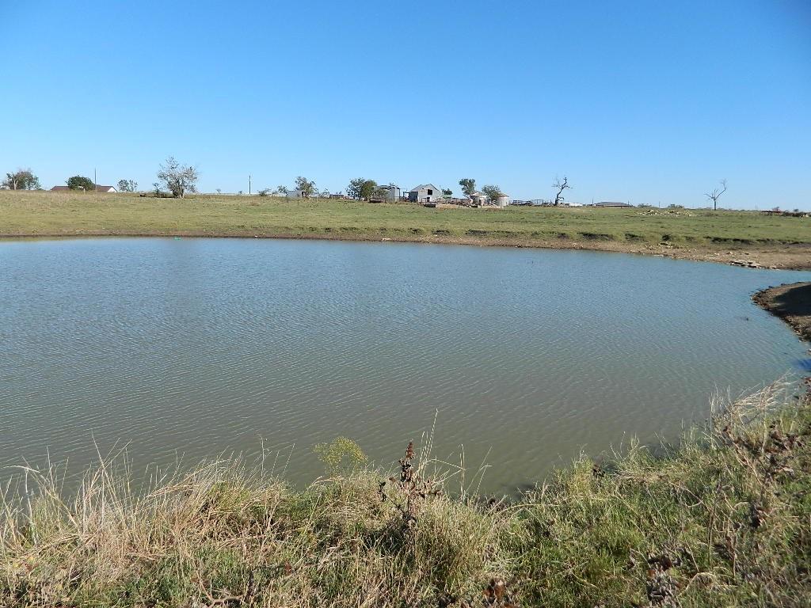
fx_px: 586
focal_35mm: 25
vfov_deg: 54.9
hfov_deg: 69.4
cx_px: 406
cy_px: 304
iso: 80
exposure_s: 1/160
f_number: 8.7
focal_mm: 4.5
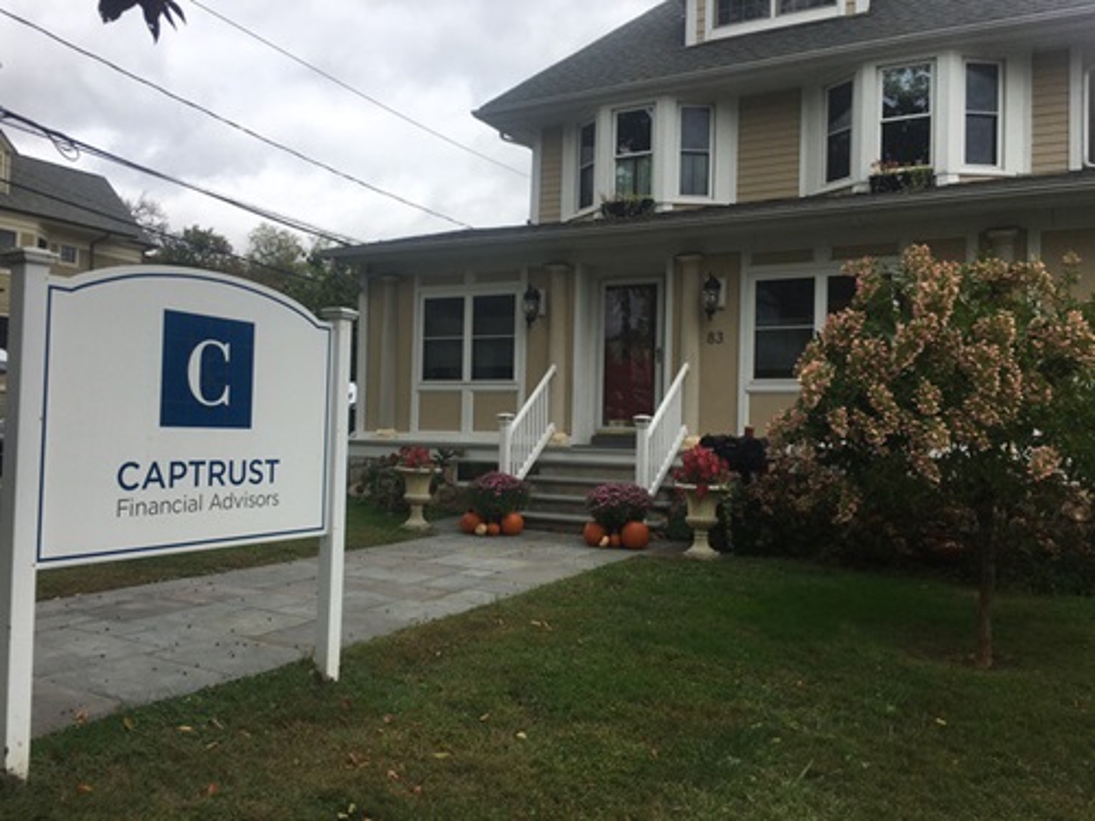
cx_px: 548
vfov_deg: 48.2
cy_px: 410
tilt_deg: +3.0
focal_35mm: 29
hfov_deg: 61.7
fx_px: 917
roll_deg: -1.7
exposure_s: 1/845
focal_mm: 4.15
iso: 25
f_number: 2.2
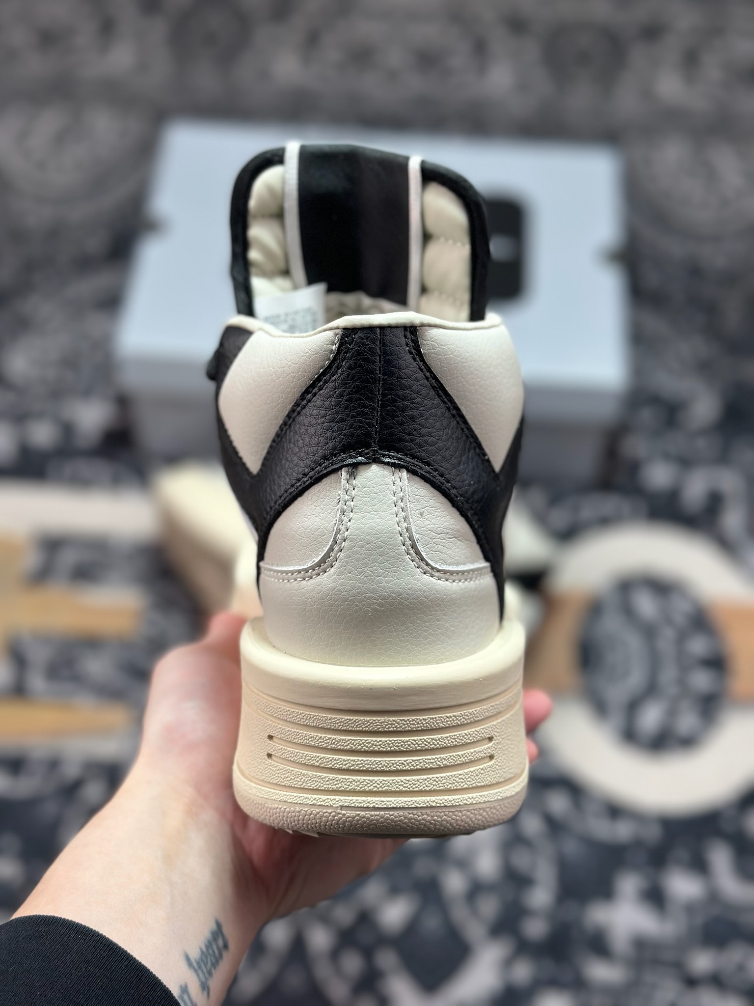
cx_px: 377
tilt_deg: -54.5
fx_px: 1394
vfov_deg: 39.7
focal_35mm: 48
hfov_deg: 30.3
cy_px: 503
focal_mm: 6.86
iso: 80
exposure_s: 1/623
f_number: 1.78
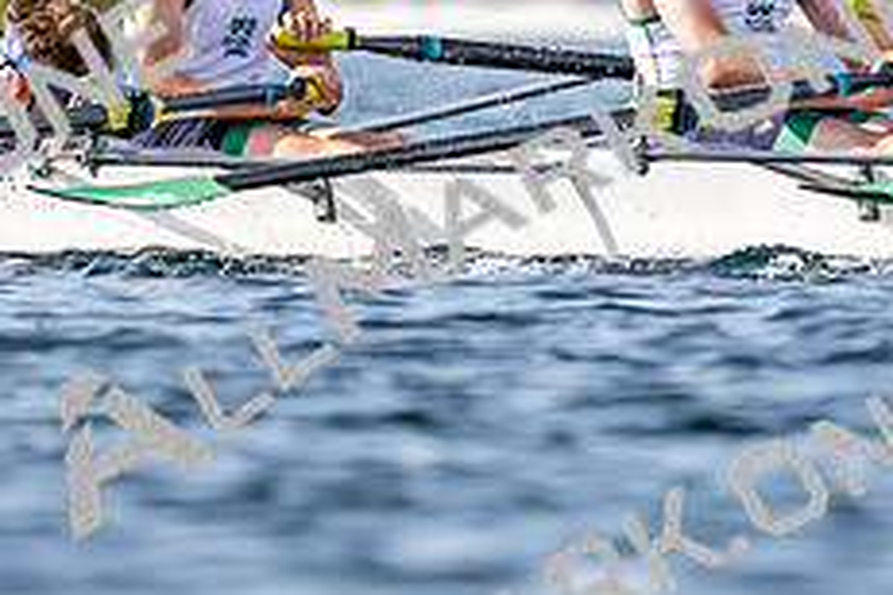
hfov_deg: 1.4
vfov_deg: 0.9
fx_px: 37453
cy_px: -60
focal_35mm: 1510
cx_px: 843
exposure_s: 1/2500
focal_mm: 400
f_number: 4.5
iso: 360
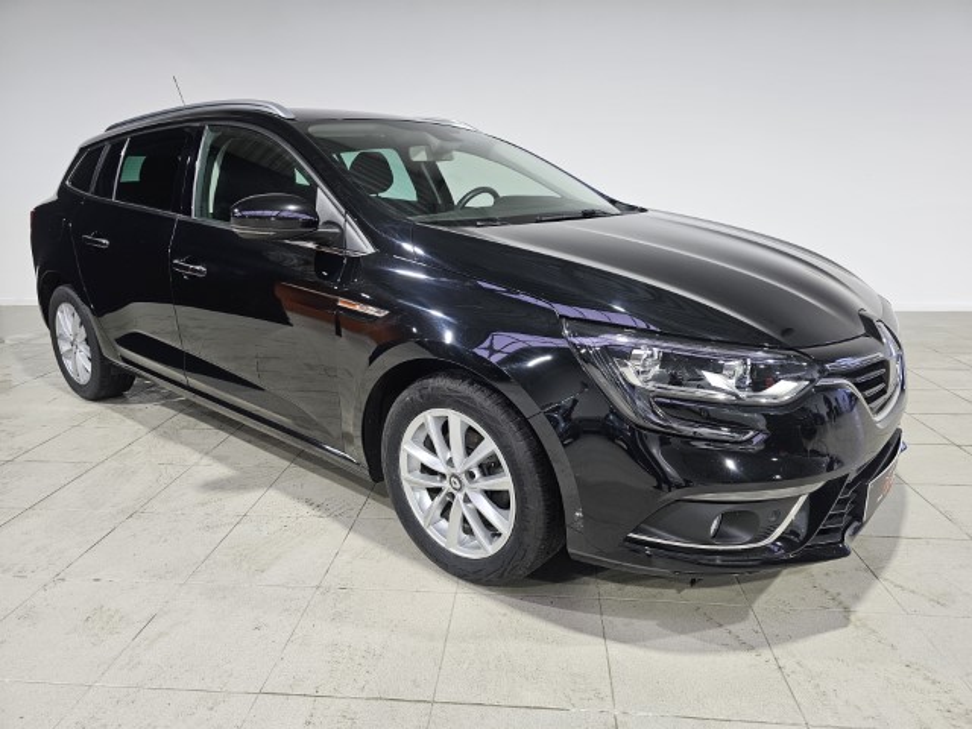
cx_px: 486
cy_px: 364
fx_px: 646
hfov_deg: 73.9
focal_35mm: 23
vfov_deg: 58.9
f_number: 1.7
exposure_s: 1/100
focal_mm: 6.3
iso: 160
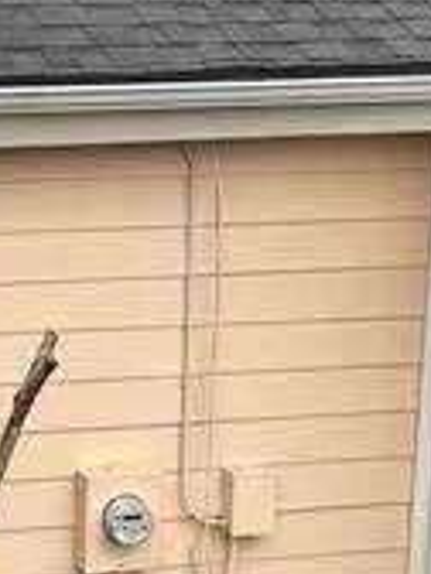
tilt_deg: -12.9
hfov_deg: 12.0
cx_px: -151
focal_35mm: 119
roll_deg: -0.7
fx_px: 1976
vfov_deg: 16.5
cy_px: 359
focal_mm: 5.1
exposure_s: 1/4854
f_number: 1.6
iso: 50
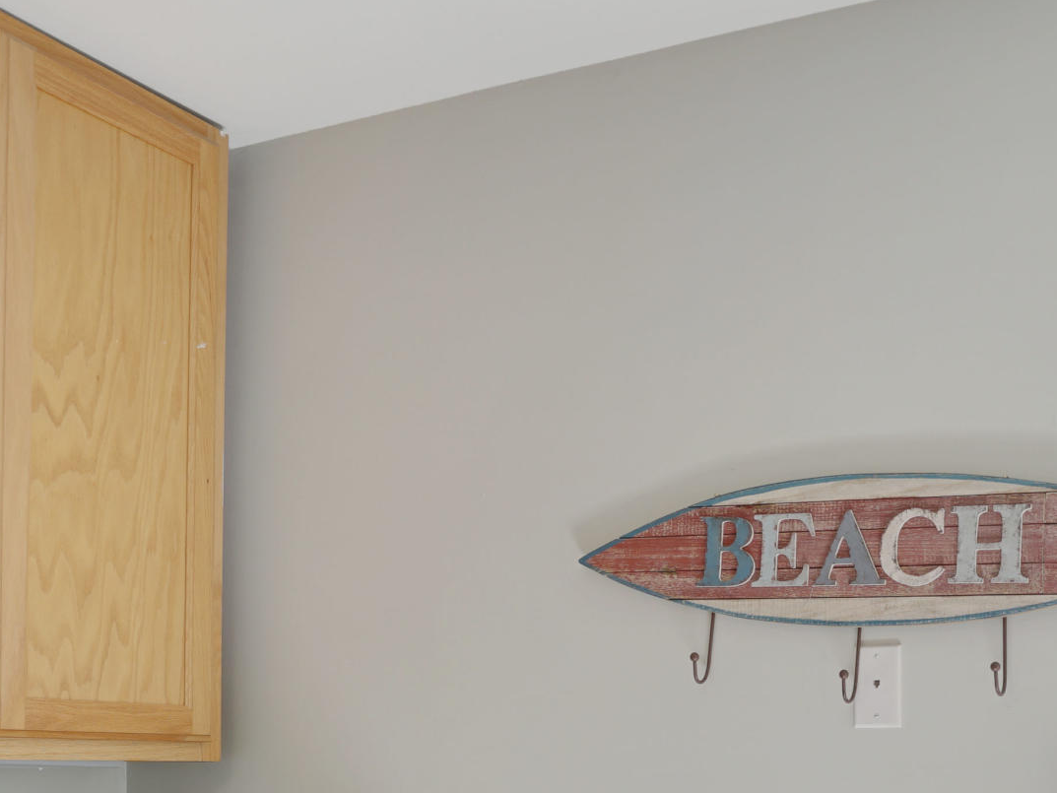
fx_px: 1313
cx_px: 845
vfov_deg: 31.2
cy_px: 785
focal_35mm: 43
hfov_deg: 41.9
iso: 200
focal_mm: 16
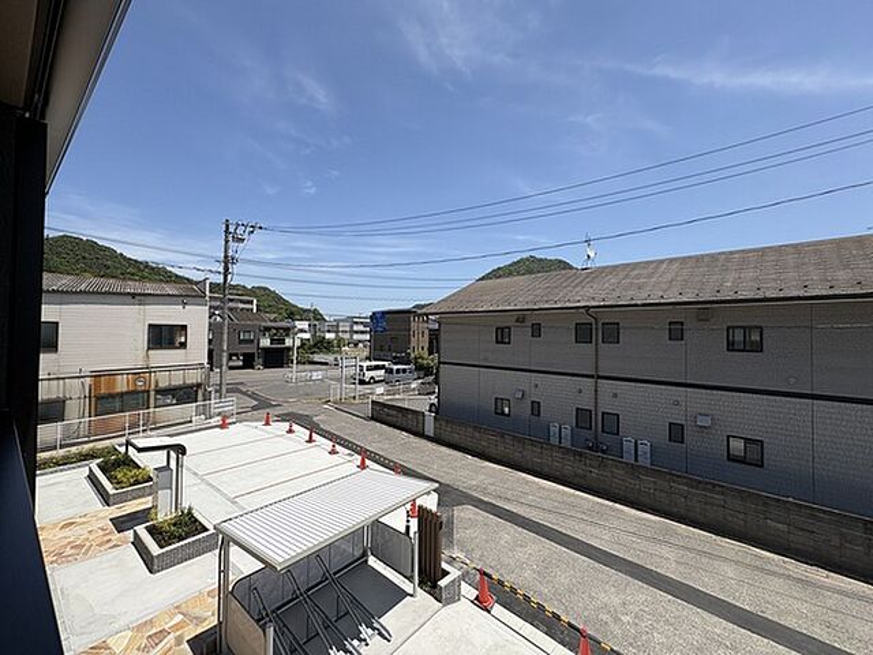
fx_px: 353
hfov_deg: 102.1
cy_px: 328
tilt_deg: +1.0
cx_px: 436
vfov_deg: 85.7
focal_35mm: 14
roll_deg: +0.9
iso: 50
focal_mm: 2.22
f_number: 2.2
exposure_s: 1/1927
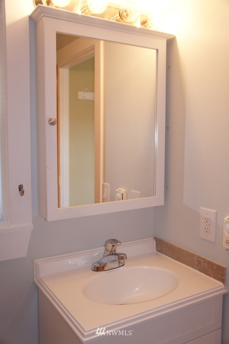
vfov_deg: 57.3
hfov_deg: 39.9
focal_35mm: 33
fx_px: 315
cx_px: 114
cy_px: 172
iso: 400
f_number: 4
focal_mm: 22
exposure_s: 1/60
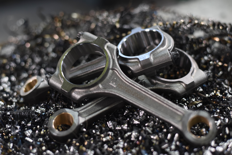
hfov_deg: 39.6
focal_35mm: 50
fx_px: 322
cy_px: 78
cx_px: 116
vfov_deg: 27.0
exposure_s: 1/50
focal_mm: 50
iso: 640
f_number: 2.8
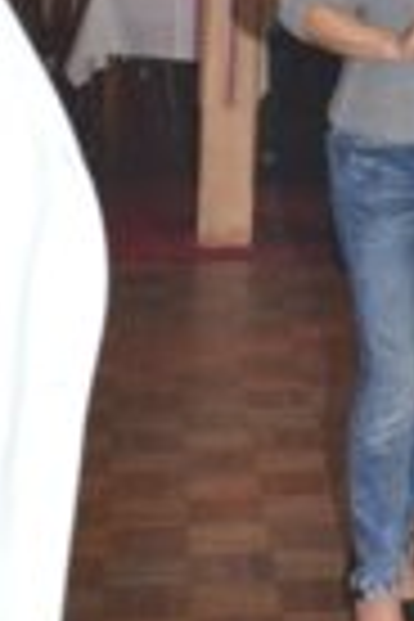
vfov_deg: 16.2
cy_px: -81
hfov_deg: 10.9
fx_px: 2104
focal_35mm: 122
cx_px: 558
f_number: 4
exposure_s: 1/60
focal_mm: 28
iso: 800
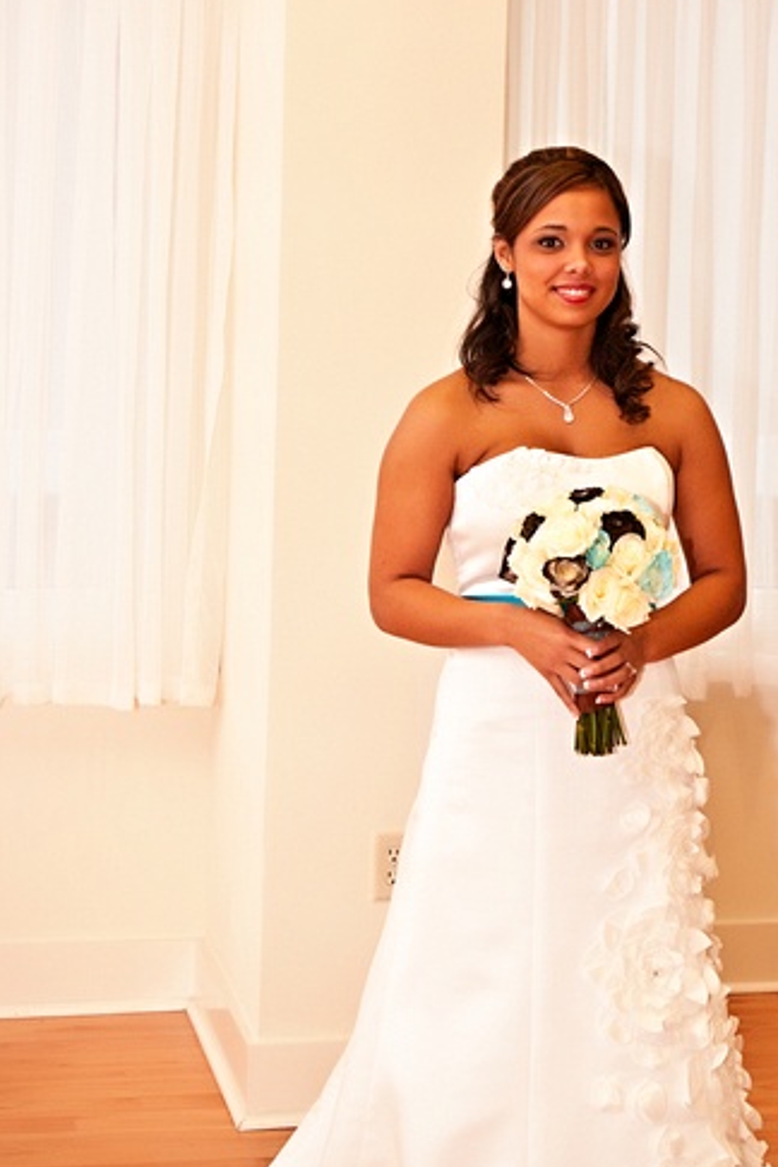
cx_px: 394
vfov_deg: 31.9
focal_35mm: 63
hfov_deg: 21.6
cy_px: 651
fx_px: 2042
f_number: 5
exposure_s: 1/125
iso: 400
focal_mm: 34
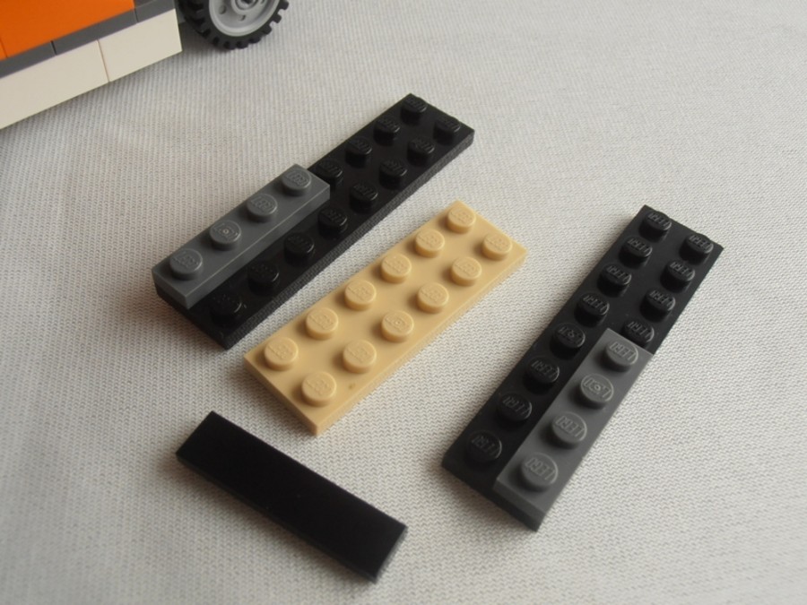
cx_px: 404
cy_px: 302
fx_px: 863
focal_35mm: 37
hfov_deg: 50.1
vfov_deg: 38.7
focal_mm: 6.61
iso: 80
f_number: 3.9
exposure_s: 1/40
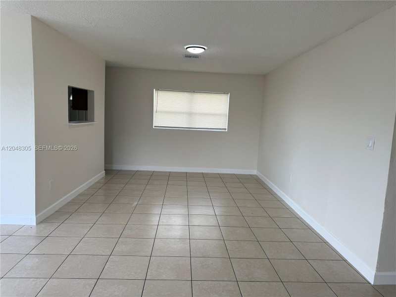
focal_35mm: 24
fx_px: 275
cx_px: 198
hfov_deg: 71.6
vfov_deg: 56.8
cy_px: 148
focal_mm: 6.76
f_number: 1.78
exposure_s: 1/146
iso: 80
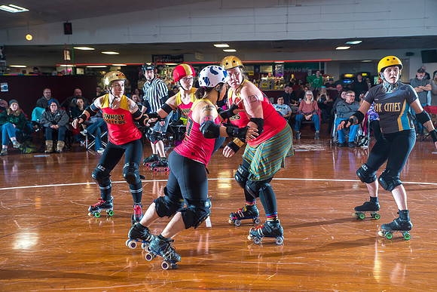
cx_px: 218
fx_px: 558
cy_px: 146
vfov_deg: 29.3
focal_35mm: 46
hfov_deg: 42.7
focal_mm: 46
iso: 800
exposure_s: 1/160
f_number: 5.6
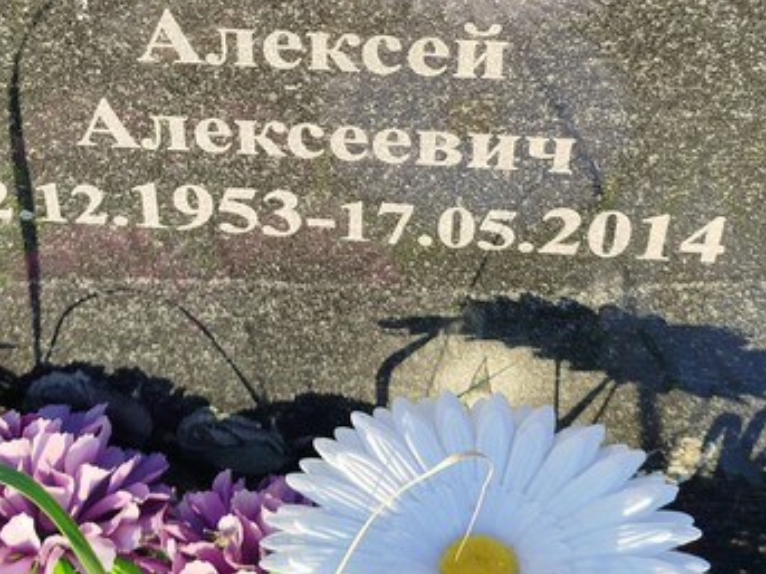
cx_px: 264
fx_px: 1239
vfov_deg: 24.9
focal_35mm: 56
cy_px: 2
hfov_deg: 34.1
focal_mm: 5.31
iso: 50
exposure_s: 1/326
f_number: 1.7
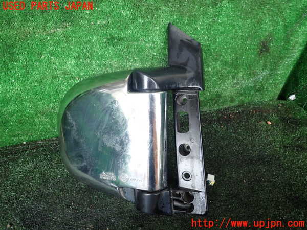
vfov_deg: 54.9
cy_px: 115
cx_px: 154
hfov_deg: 69.4
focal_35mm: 25
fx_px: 222
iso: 200
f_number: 2
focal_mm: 4.5
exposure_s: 1/40
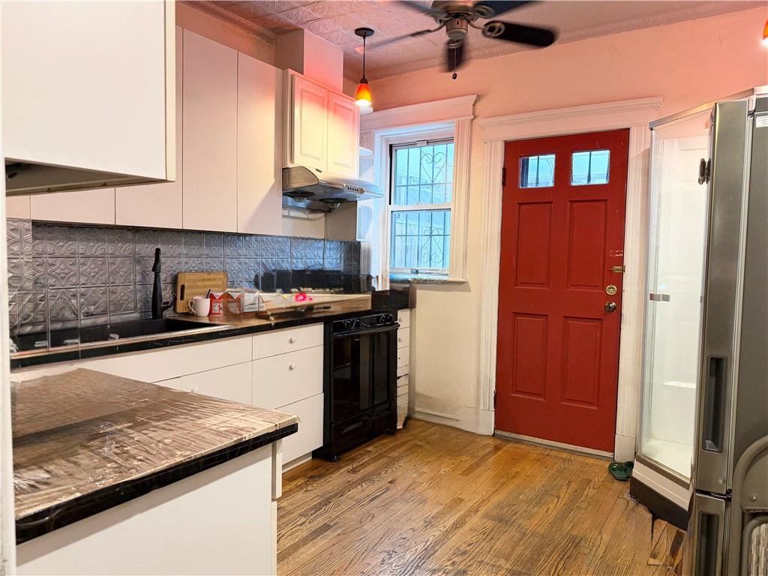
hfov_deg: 71.6
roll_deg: -0.2
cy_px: 288
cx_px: 384
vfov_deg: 56.8
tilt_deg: -3.5
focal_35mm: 24
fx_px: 532
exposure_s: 1/60
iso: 320
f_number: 1.78
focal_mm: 6.76
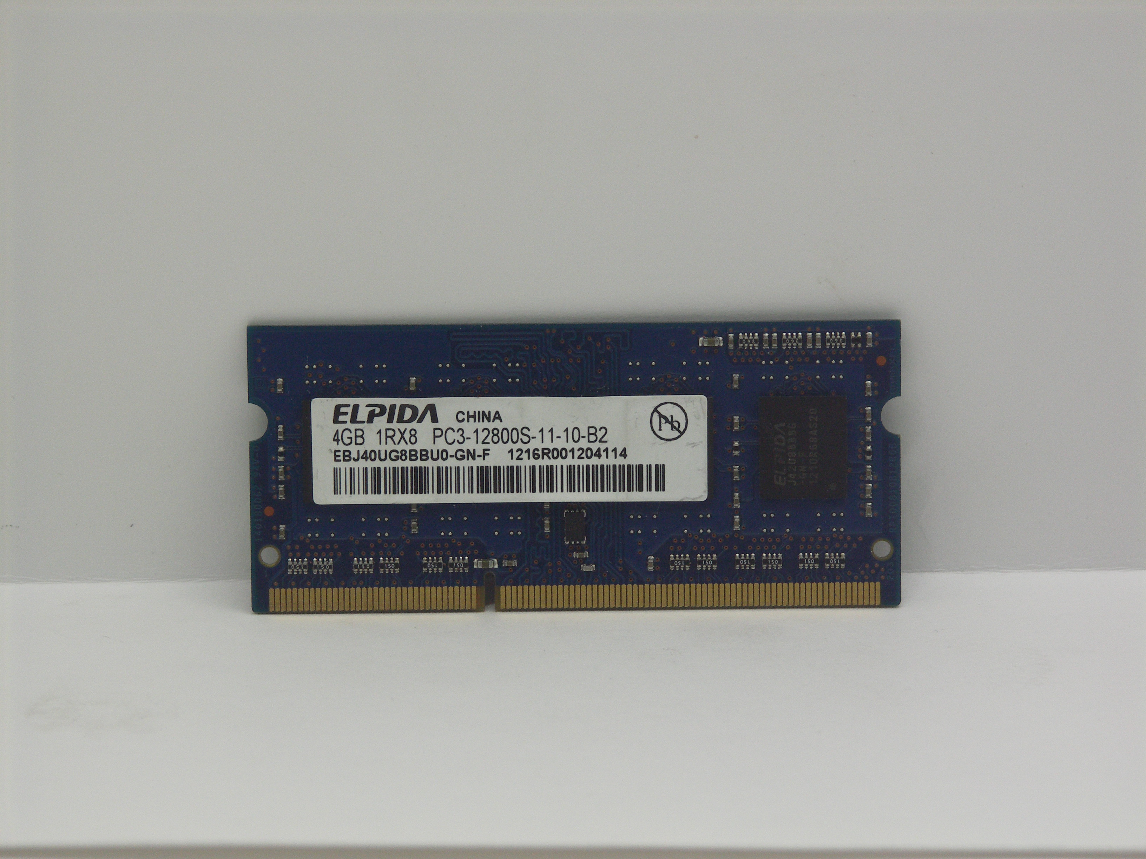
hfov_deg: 9.9
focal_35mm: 200
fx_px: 6621
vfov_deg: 7.4
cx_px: 573
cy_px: 430
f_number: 5.6
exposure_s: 1/40
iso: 200
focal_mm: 50.8
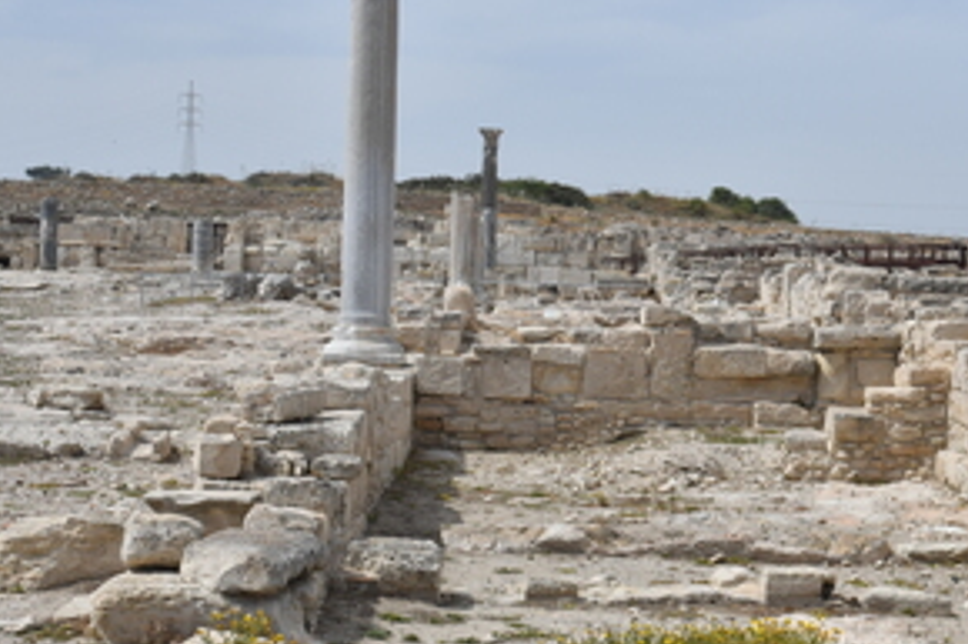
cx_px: 704
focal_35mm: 100
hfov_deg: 20.3
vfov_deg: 13.7
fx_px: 2687
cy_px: 289
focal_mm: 44
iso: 250
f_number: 10
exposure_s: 1/1000
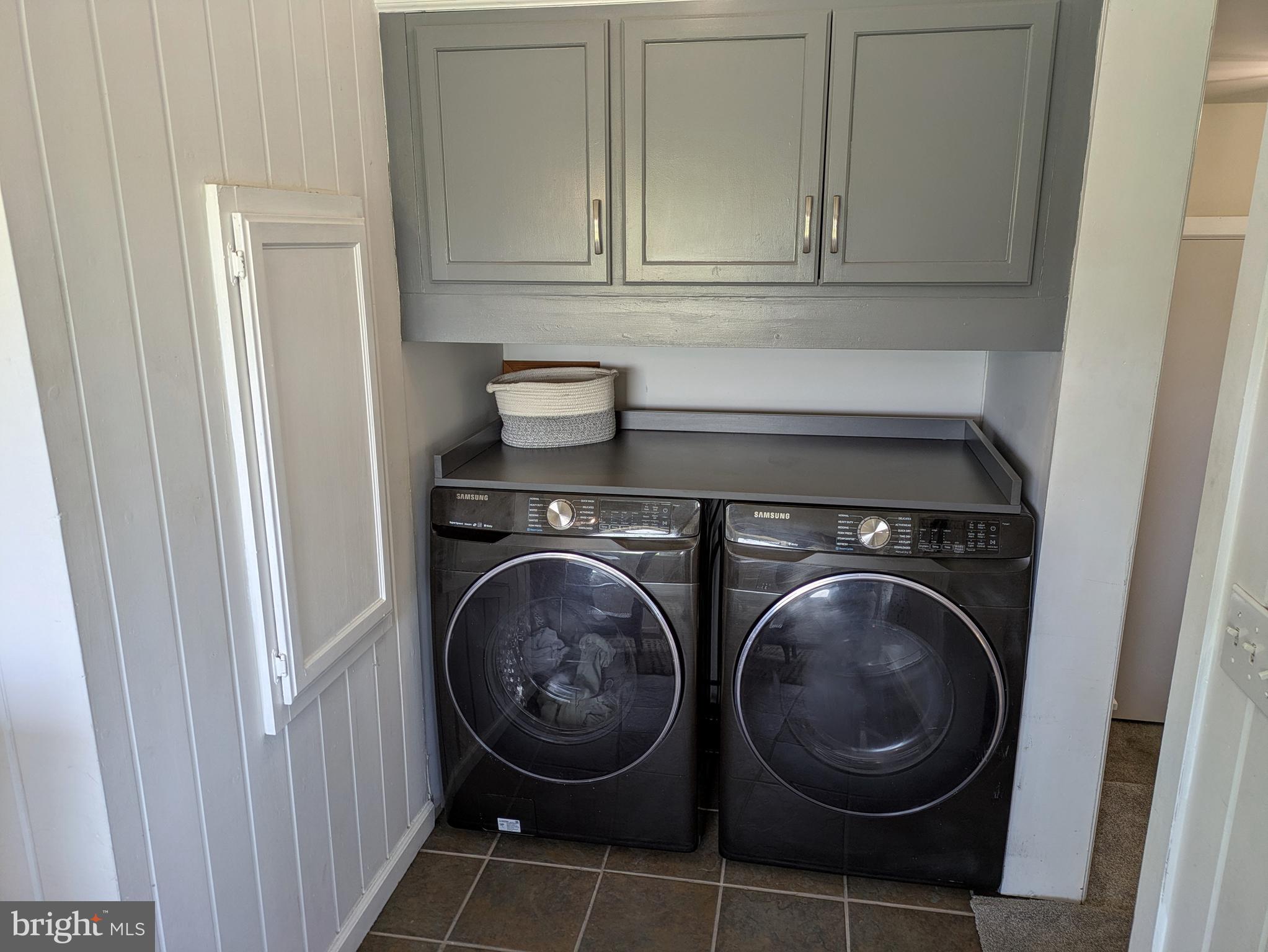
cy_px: 476
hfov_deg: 69.4
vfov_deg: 54.9
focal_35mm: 25
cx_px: 634
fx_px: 916
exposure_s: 1/24
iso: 47
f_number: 1.89
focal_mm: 5.43
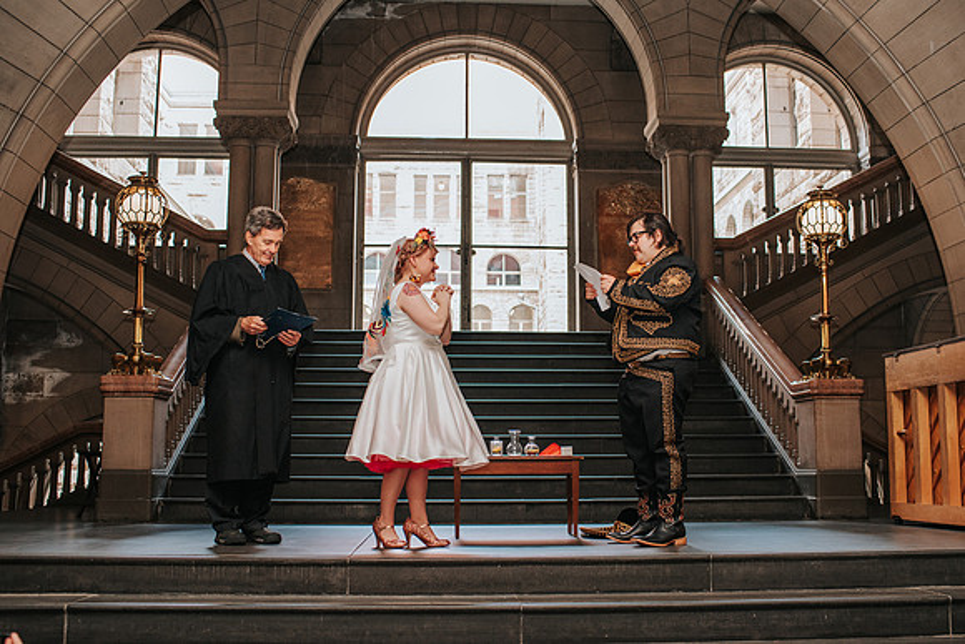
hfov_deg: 48.5
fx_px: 1072
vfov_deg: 33.4
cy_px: 314
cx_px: 505
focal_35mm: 40
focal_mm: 35
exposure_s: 1/200
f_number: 3.2
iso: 1000
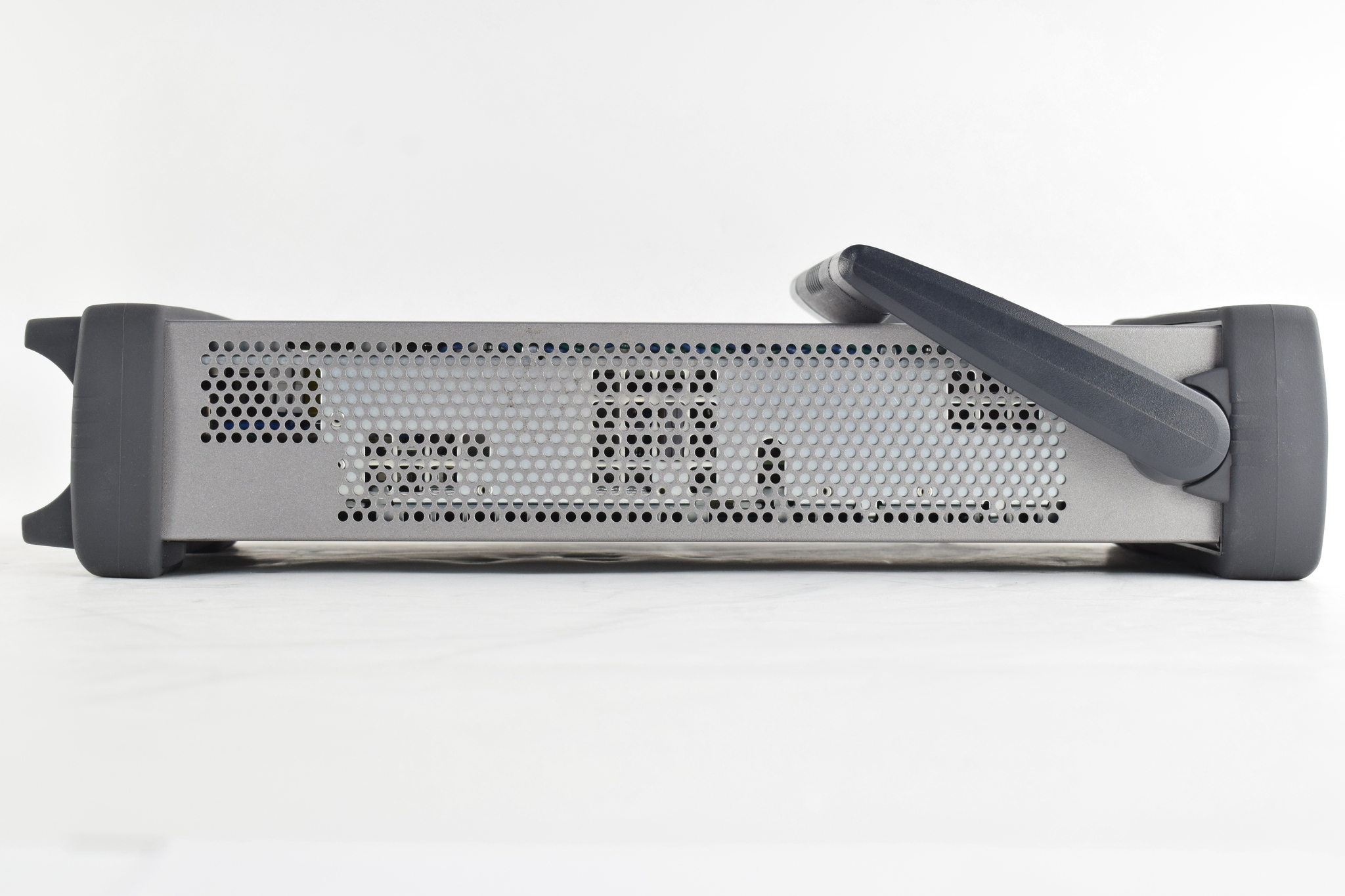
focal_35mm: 69
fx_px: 2578
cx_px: 672
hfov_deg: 29.2
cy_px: 448
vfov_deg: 19.7
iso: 500
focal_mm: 46
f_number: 10
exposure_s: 1/30
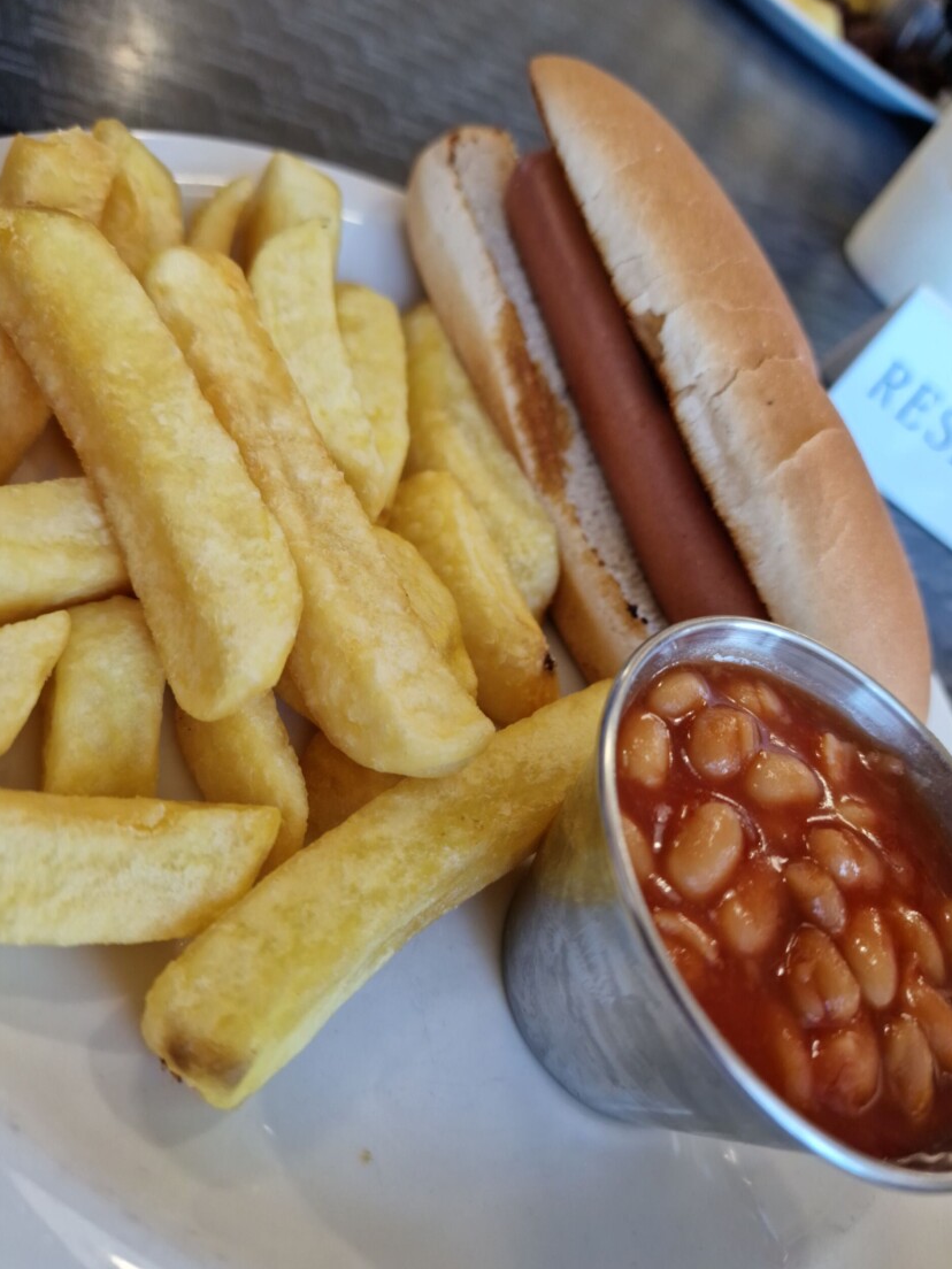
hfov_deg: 54.8
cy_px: 671
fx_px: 917
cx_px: 442
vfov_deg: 69.3
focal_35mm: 25
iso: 50
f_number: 1.8
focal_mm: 6.4
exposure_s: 1/50
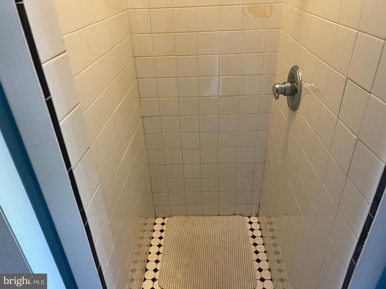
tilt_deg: -30.0
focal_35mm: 26
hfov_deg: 67.3
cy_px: 144
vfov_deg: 53.1
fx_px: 290
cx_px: 193
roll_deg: +3.2
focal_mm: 5.7
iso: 200
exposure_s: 1/60
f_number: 1.5
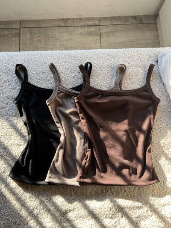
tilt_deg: -79.3
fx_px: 171
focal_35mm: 26
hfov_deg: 53.1
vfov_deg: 67.3
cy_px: 114
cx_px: 86
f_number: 1.5
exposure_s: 1/121
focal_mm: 5.7
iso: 50
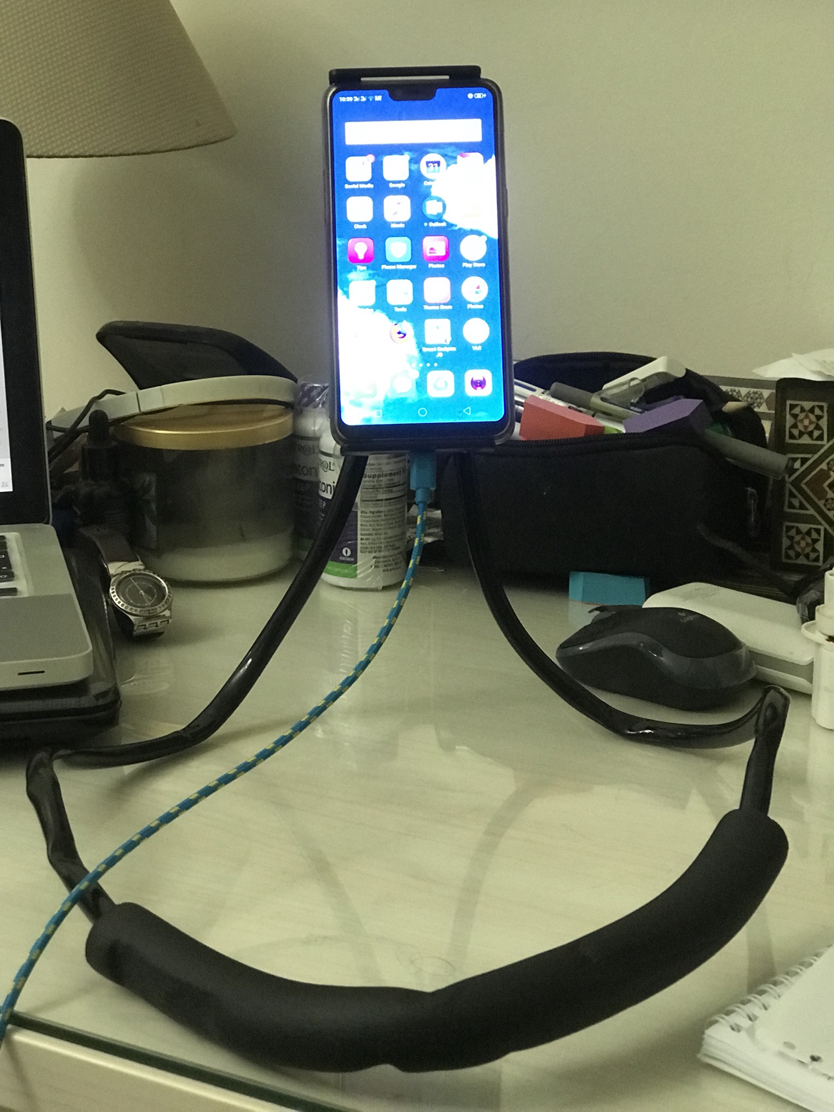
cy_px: 556
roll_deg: +1.1
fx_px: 1831
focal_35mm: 57
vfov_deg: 33.8
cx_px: 417
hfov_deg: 25.7
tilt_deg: -14.8
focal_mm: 6.6
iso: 640
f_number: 2.8
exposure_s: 1/50
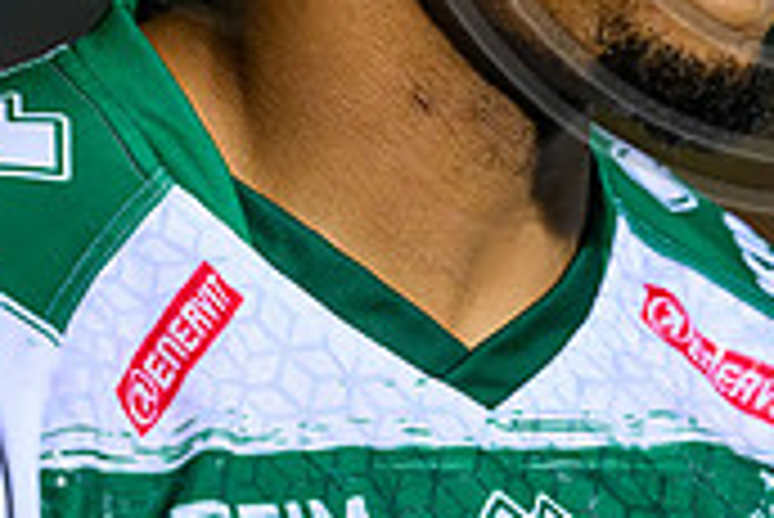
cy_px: -250
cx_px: 842
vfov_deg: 1.0
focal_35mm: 1350
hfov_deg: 1.5
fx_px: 29049
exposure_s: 1/2000
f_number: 3.2
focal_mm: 400
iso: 6400
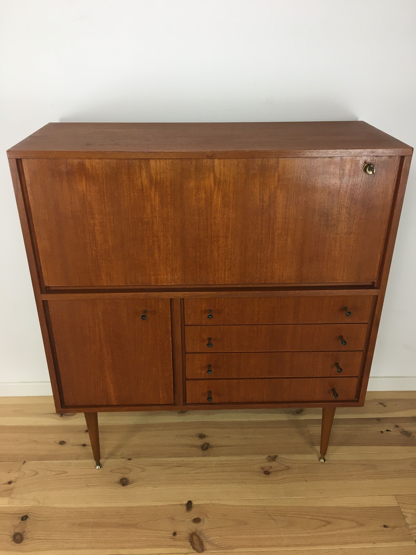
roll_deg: -0.4
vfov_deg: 61.7
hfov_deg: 48.2
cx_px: 208
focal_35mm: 29
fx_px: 465
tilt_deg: -27.8
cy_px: 278
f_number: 2.2
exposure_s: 1/33
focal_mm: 4.15
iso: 40
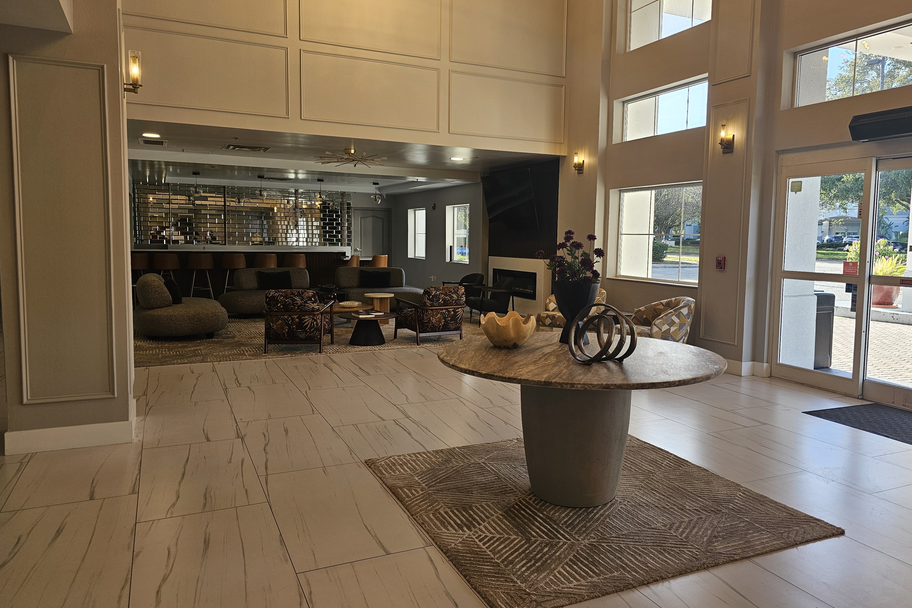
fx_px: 659
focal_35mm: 26
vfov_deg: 49.5
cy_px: 298
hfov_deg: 69.3
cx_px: 483
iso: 50
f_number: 1.7
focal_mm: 6.3
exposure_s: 1/120
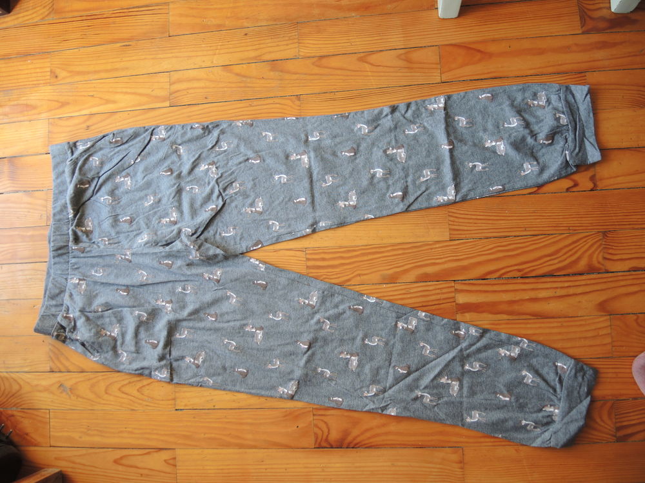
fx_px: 522
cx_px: 322
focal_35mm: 28
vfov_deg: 49.7
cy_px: 242
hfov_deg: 63.4
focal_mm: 6
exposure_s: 1/30
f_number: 2
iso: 125
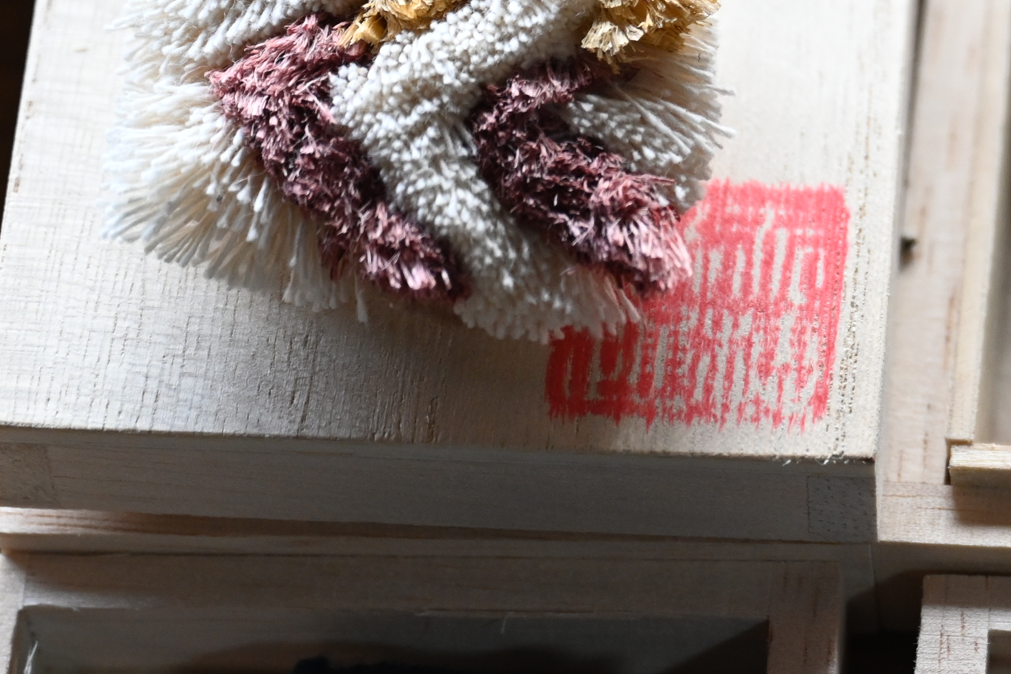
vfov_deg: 5.8
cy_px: 452
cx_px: 1279
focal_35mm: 235
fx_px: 6599
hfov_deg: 8.6
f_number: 2.8
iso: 800
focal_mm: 70
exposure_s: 1/160
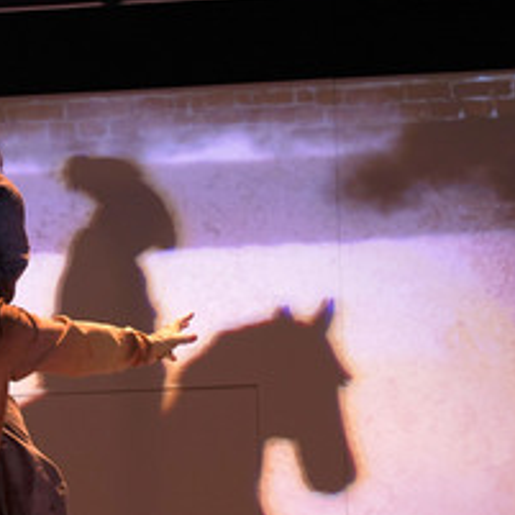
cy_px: 364
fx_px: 3888
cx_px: -29
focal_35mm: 231
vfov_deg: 7.6
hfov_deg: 7.5
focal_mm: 121
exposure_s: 1/125
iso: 1000
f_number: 5.6
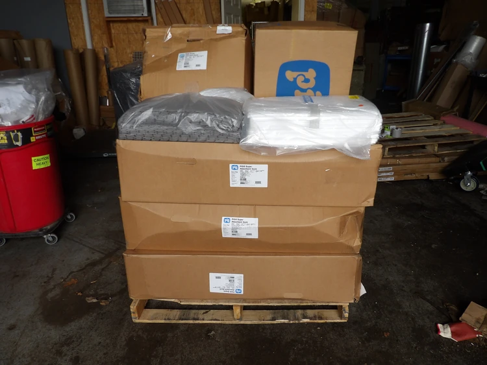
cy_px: 182
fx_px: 338
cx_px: 244
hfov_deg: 71.6
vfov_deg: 56.8
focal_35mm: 24
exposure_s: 1/79
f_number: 3.2
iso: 100
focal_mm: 4.3
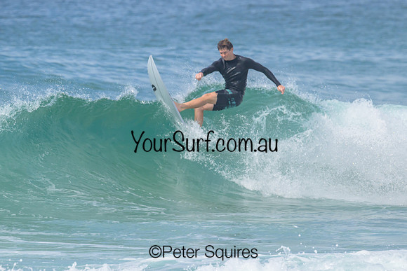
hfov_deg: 2.9
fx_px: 7993
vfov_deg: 1.9
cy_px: 177
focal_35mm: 707
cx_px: 215
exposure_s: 1/2000
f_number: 11
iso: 560
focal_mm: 540
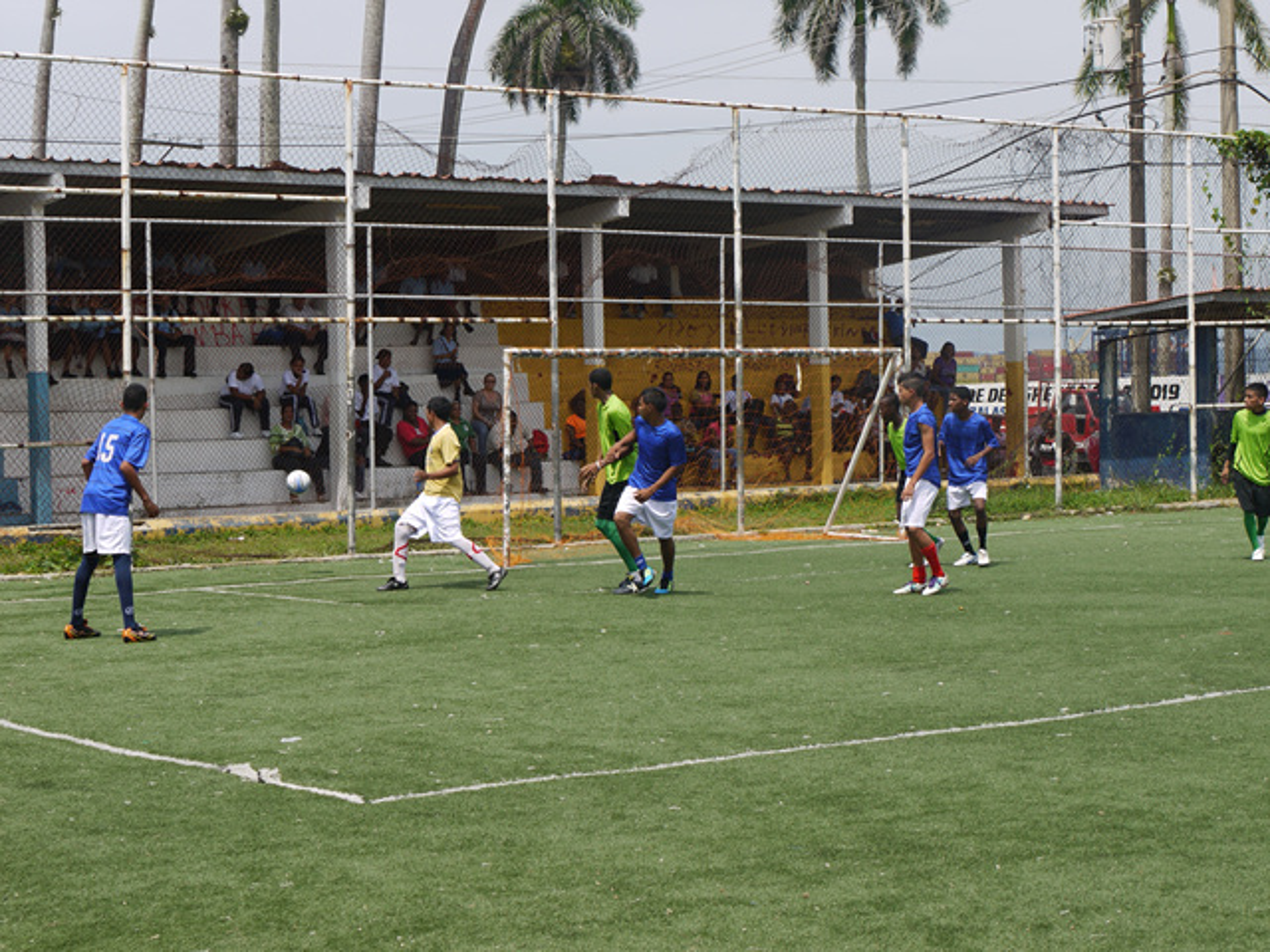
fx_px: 2642
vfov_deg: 20.4
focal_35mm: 72
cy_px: 476
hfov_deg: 27.0
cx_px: 635
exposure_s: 1/400
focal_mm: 36
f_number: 8
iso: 100
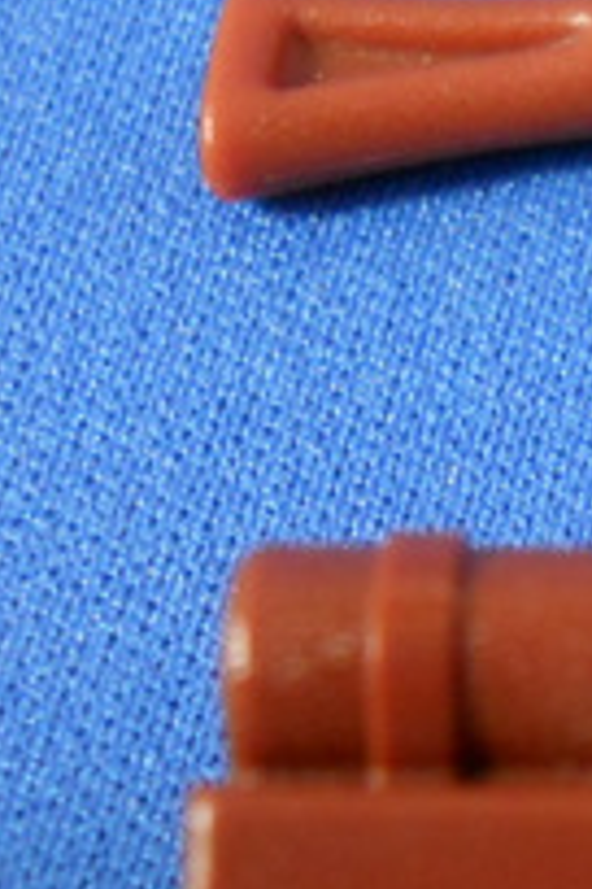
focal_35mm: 157
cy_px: 628
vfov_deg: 13.1
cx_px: 1206
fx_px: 3872
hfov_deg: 8.3
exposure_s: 1/13
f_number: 3.3
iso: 400
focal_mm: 7.88
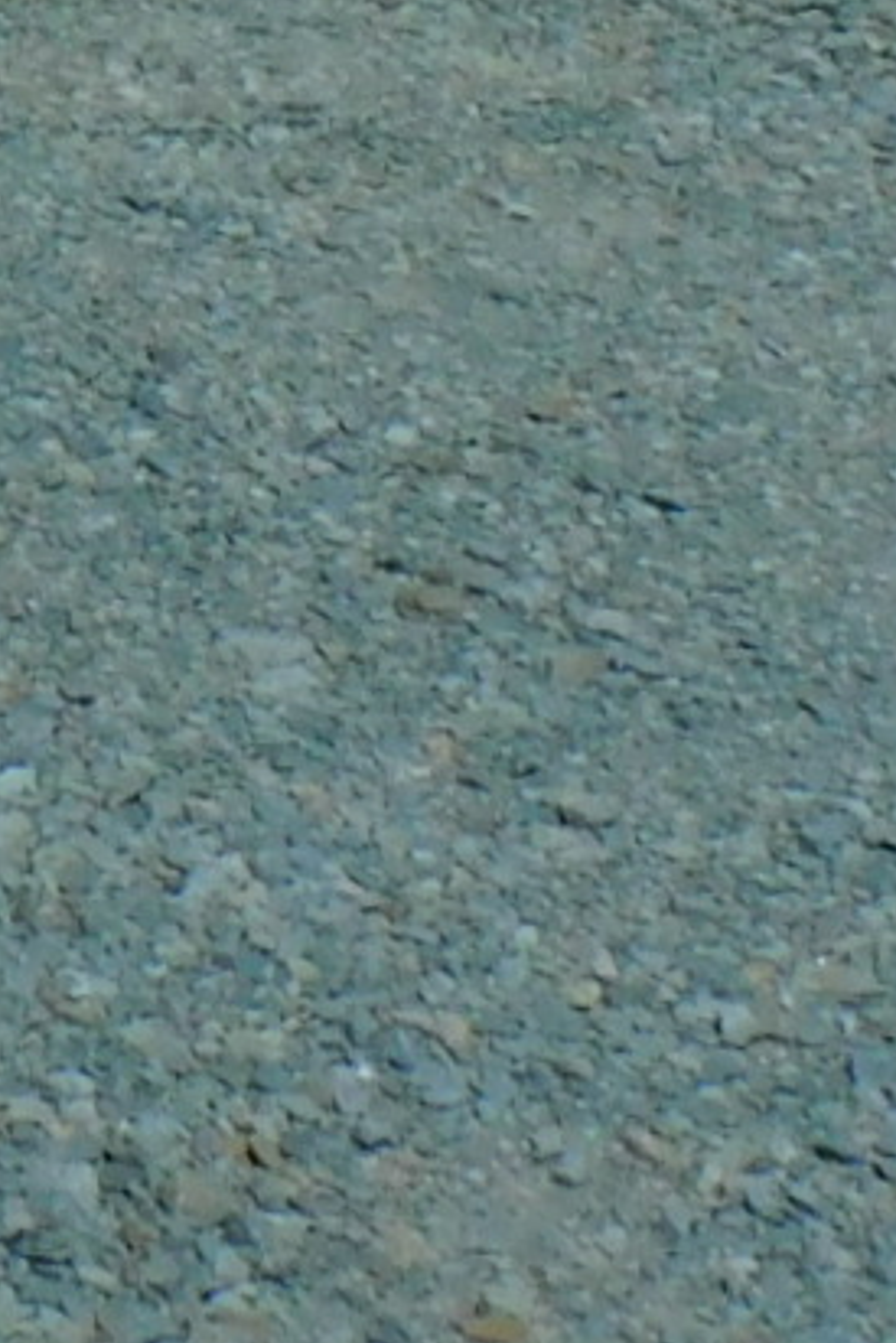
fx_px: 6415
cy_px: -1330
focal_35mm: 172
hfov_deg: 7.3
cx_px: -1597
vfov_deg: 10.9
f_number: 8
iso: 125
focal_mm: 5.4
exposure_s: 1/1250
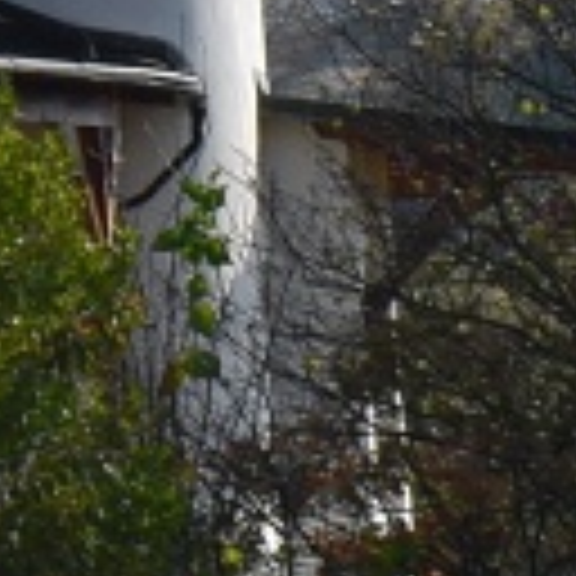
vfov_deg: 6.1
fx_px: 5234
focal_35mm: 278
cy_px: -569
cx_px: -2246
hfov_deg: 5.1
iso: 200
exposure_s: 1/400
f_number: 10
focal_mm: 20
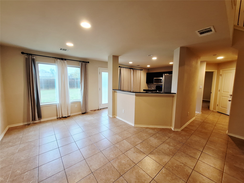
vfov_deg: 89.9
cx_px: 122
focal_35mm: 13
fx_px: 92
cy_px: 92
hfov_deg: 106.2
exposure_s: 1/40
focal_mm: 1.74
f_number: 2.2
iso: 80
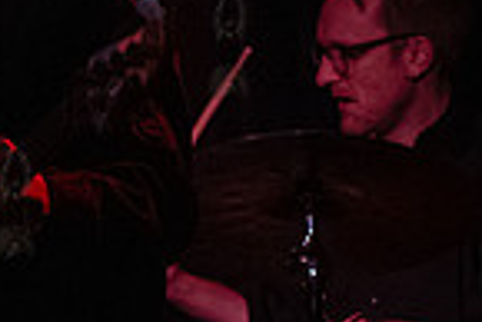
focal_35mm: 339
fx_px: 4543
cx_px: -447
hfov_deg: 5.9
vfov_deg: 4.1
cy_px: 37
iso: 8000
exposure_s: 1/320
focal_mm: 80
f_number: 3.5
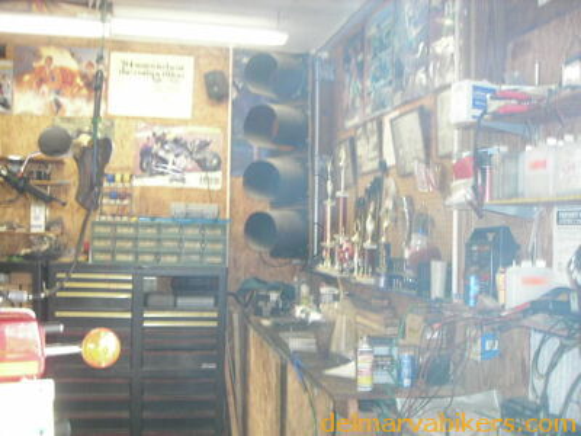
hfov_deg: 49.0
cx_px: 290
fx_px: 638
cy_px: 218
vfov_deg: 37.7
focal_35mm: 38
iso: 200
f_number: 3.2
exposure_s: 1/12.1
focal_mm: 6.3
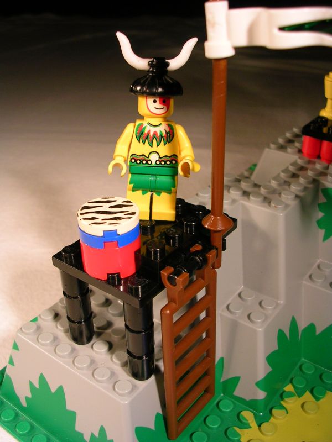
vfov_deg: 49.0
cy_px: 221
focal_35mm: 38
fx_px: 486
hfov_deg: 37.7
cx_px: 166
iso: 50
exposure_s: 1/85.6
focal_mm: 5.8
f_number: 2.8
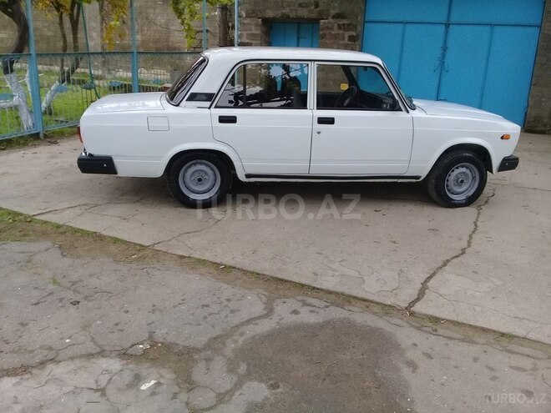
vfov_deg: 45.4
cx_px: 276
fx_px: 493
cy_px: 206
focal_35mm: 31
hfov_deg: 58.4
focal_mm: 3.3
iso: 50
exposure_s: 1/100
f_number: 2.2
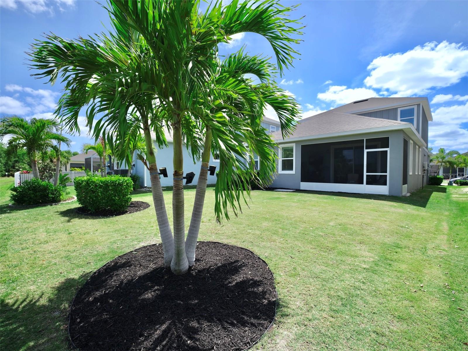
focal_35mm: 16
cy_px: 176
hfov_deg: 94.5
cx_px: 234
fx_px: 216
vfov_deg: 78.1
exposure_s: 1/1000
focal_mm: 20
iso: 200
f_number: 4
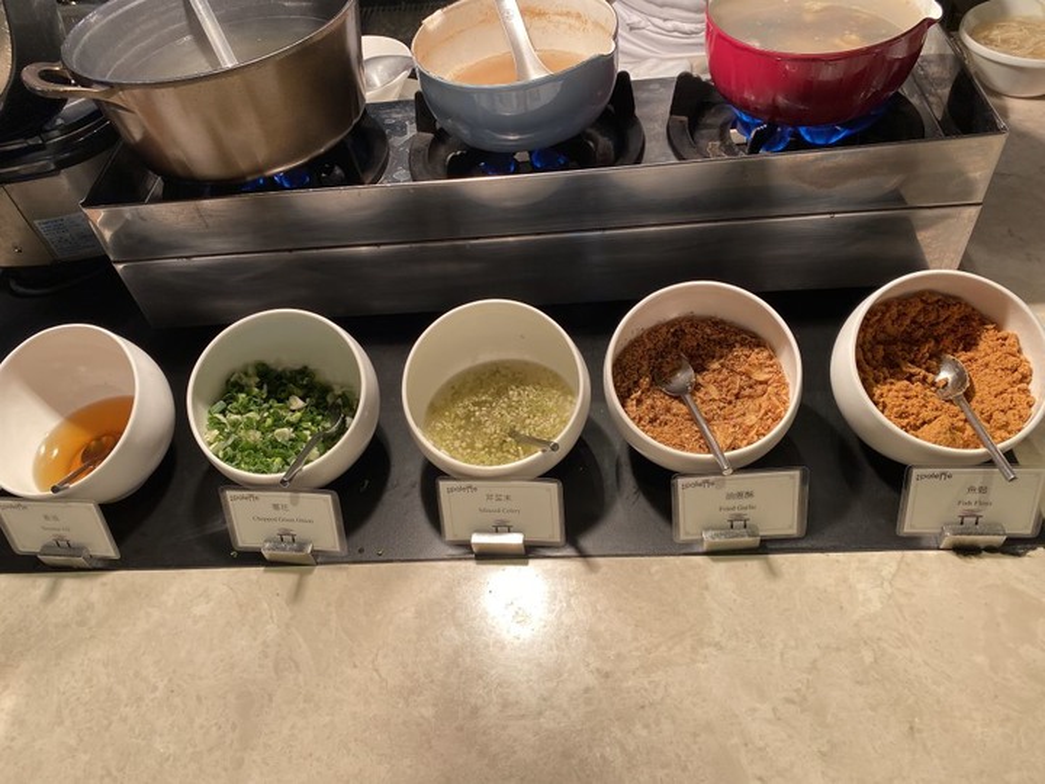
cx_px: 522
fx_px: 785
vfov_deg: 53.1
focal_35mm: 26
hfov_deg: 67.3
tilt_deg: -48.6
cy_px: 392
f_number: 1.8
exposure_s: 1/120
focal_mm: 4.25
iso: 80
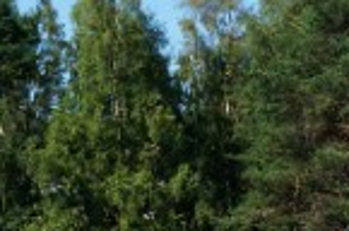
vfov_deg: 6.8
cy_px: 498
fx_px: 1857
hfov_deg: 10.2
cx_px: 619
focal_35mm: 192
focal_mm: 16
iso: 200
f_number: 9
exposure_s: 1/500
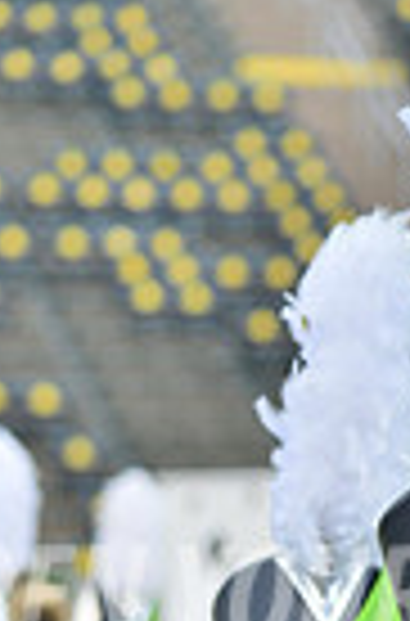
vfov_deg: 4.1
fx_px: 8727
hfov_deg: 2.7
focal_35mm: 507
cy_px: 927
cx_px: 493
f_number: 5.6
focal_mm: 155
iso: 200
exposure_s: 1/400
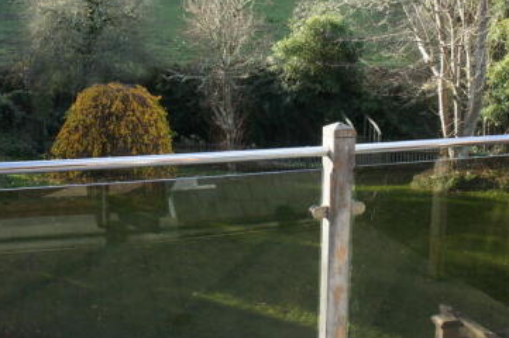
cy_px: 87
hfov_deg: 40.2
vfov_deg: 27.1
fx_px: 692
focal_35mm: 49
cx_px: 300
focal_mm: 18
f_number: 6.3
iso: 500
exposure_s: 1/250
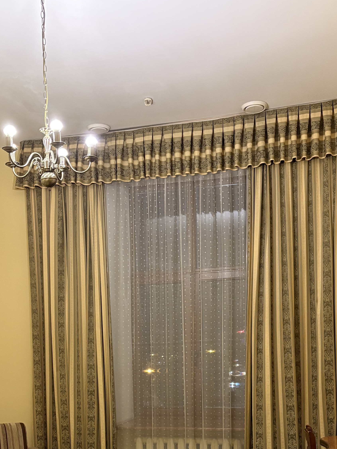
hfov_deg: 31.4
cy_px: 376
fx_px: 597
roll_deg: +1.2
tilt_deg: -2.3
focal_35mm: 46
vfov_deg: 39.2
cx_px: 136
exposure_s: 1/33
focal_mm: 5.96
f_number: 1.6
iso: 500
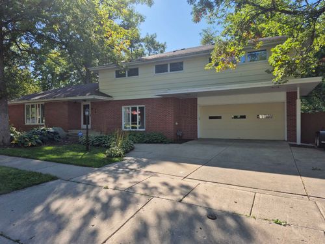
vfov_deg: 58.9
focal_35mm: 23
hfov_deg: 73.9
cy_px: 122
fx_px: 216
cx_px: 162
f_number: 1.8
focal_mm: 5.4
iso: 25
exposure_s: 1/1504
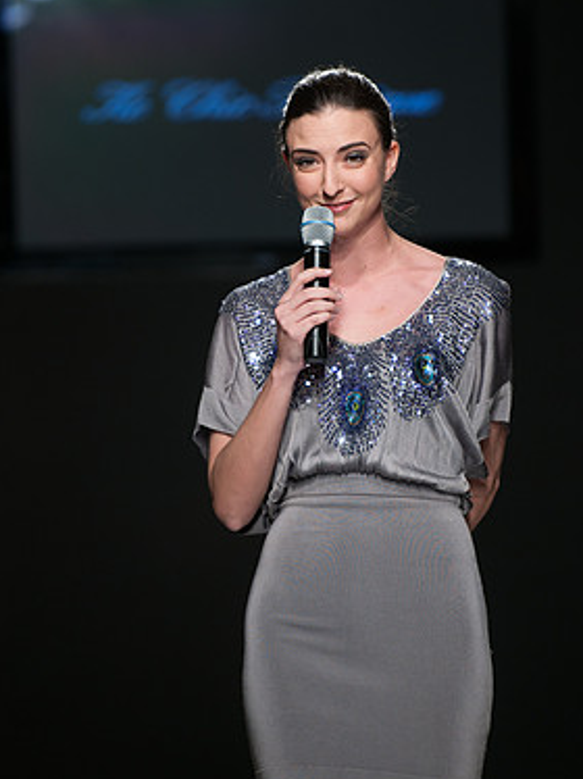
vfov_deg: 5.7
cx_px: 293
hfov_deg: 4.3
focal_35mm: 347
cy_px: 394
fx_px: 7801
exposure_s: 1/200
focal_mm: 200
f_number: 2.8
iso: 200
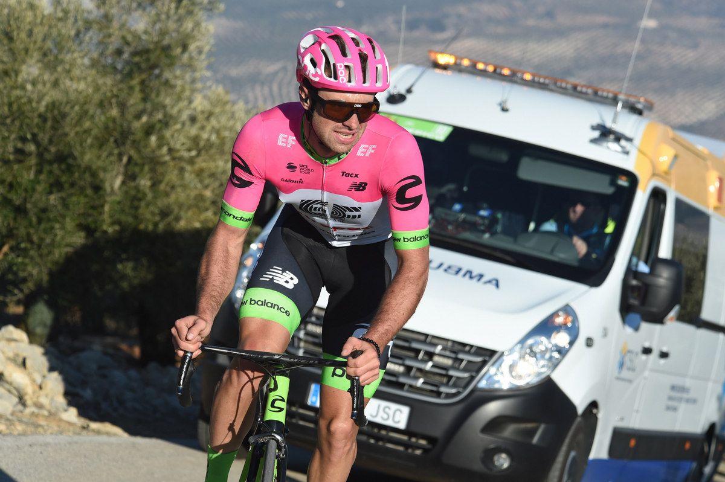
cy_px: 241
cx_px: 362
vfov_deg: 8.6
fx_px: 3219
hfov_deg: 12.8
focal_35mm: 160
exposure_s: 1/1250
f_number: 9
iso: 800
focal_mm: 160
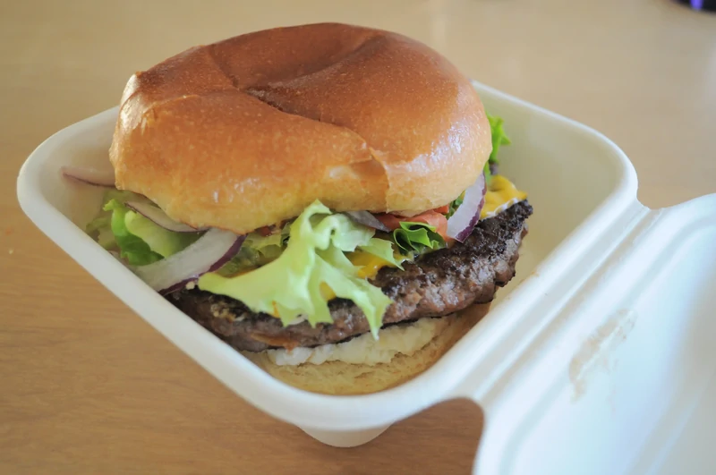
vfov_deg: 34.1
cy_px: 238
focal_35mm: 39
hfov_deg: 49.6
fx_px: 775
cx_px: 358
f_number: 4.2
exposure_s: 1/60
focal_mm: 26
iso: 560
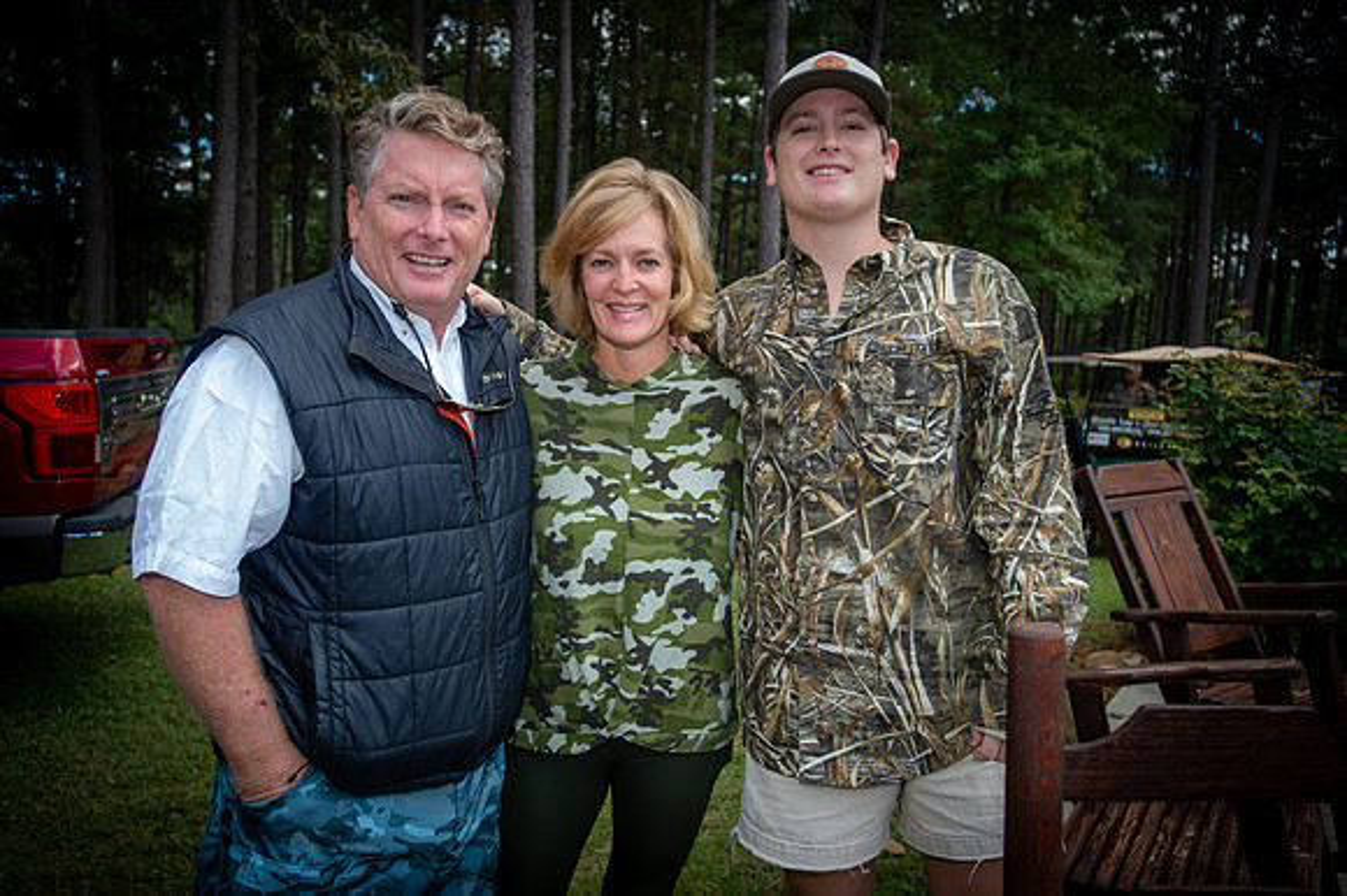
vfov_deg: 46.4
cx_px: 674
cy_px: 448
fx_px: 1047
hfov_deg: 65.5
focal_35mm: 28
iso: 200
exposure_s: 1/250
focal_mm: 28
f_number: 4.5
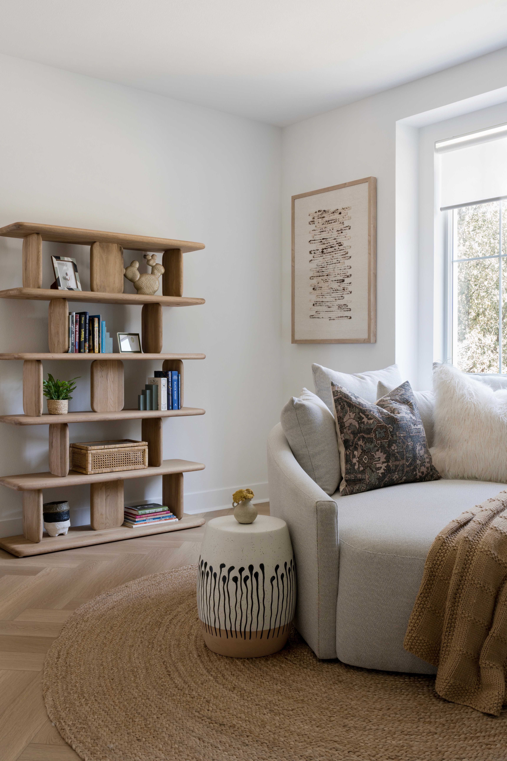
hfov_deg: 40.0
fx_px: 697
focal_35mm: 33
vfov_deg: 57.2
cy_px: 380
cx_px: 254
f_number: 10
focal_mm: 33
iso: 320
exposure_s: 1/5
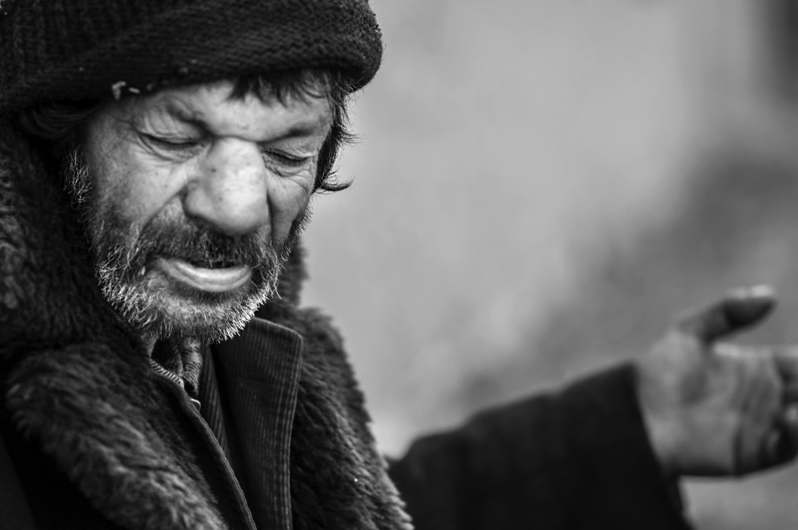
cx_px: 398
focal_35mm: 164
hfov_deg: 12.6
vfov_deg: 8.4
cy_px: 289
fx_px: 3623
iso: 200
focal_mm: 85
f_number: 1.8
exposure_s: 1/640
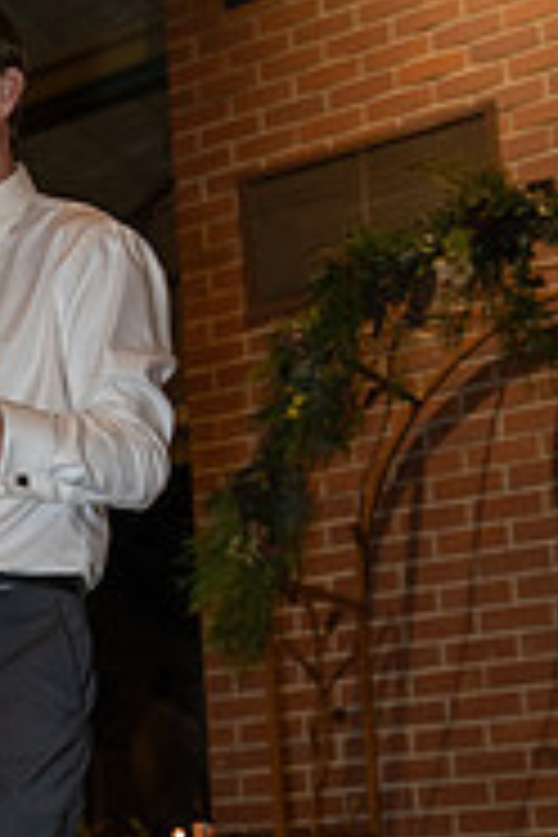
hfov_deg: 17.9
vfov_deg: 26.5
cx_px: 40
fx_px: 1744
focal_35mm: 75
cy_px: 675
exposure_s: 1/125
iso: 2000
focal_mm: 31
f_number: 2.8
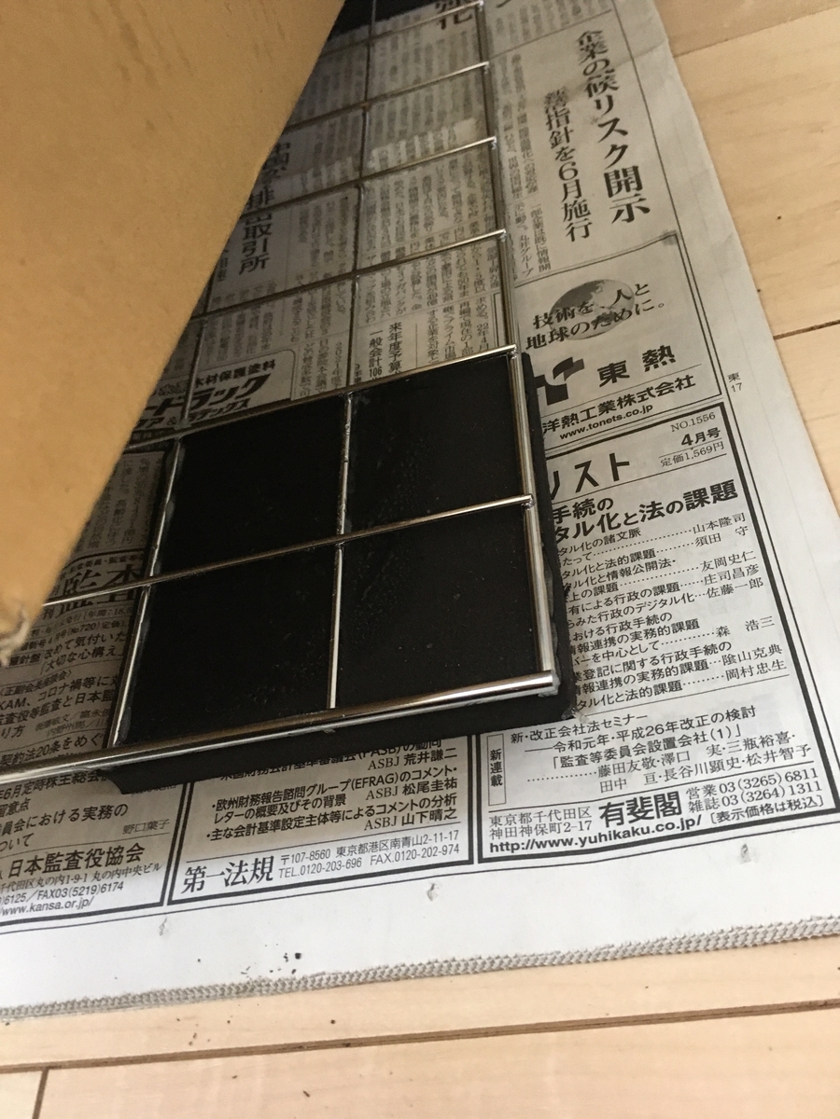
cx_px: 420
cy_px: 560
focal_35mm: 29
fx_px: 938
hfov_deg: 48.2
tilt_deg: -50.9
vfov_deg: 61.7
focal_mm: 4.15
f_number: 2.2
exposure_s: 1/15
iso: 200
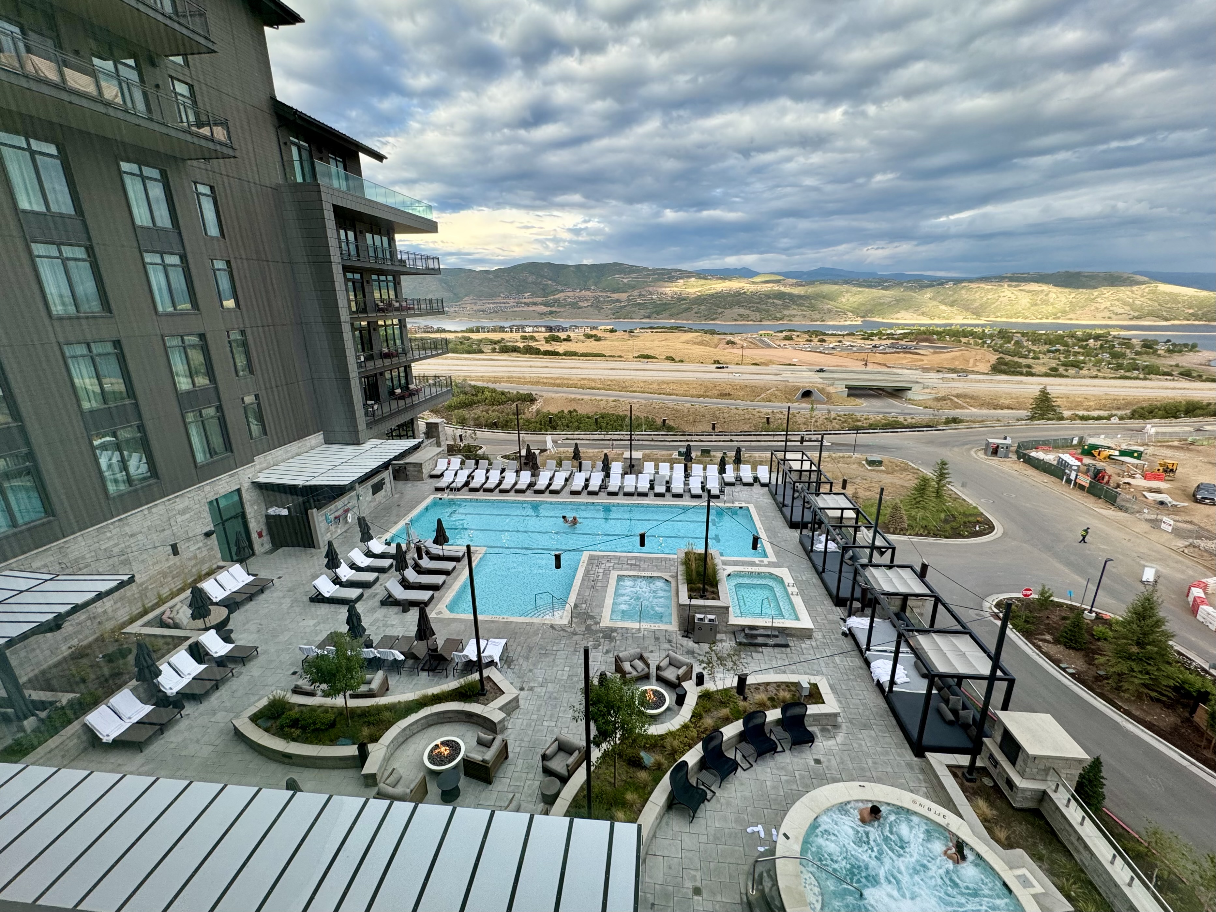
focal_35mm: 14
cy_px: 456
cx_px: 608
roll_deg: +3.2
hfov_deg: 102.1
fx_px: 492
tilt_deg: -18.3
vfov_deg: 85.7
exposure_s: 1/222
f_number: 2.2
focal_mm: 2.22
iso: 40
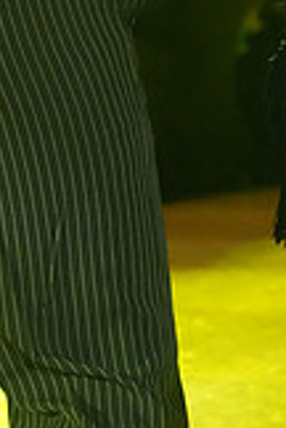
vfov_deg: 5.4
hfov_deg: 3.6
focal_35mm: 377
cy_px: -198
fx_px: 4492
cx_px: 309
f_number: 6.3
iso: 10000
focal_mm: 105
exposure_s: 1/250
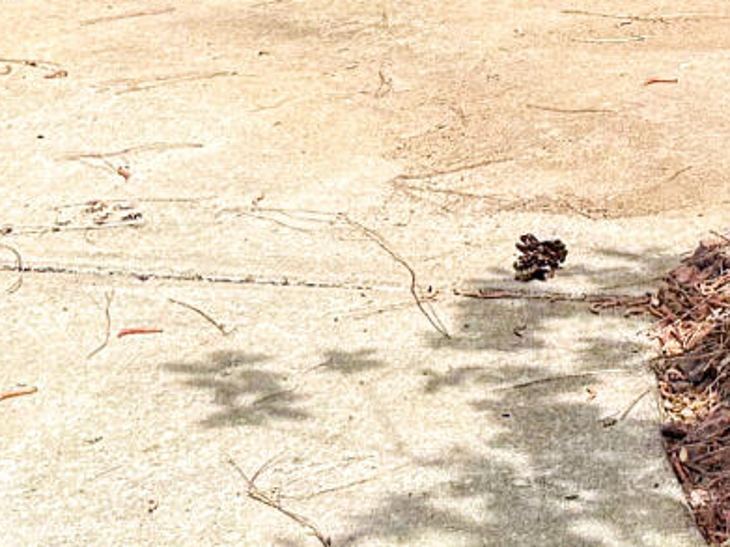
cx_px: 700
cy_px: -795
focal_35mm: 184
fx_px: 3879
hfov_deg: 10.7
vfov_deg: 7.5
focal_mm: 6.76
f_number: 1.8
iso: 80
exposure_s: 1/2400
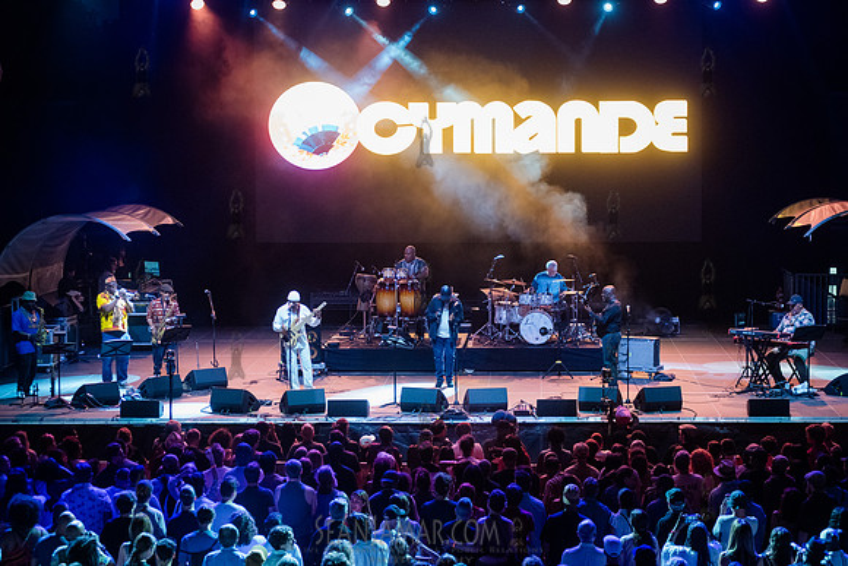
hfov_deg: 25.3
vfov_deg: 17.1
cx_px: 424
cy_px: 283
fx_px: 1887
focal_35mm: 80
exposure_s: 1/500
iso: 6400
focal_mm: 80
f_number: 3.5
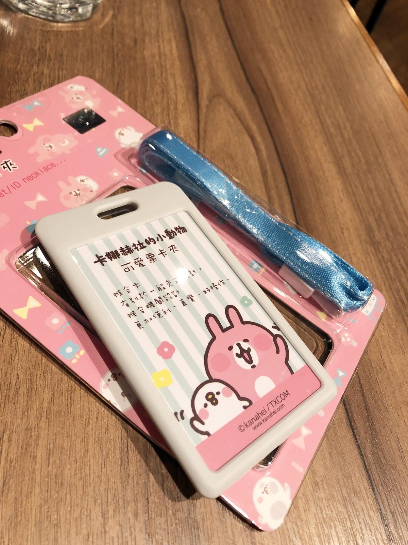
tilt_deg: -52.3
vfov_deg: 63.4
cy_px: 272
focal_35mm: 28
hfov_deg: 49.7
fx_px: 440
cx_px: 204
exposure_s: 1/20
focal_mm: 3.99
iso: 40
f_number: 1.8
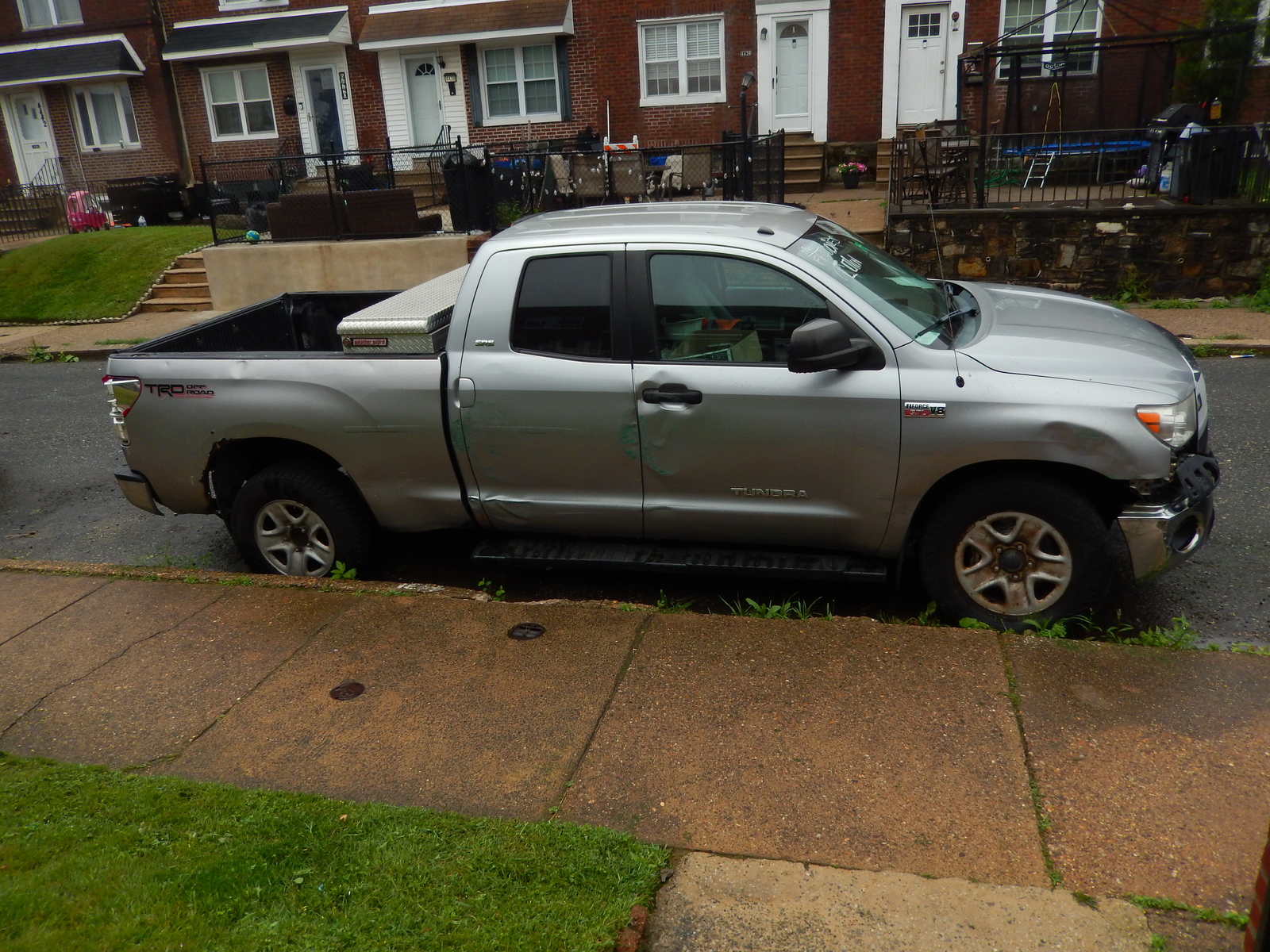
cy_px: 476
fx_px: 917
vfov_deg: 54.9
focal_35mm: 25
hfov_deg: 69.4
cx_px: 635
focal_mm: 4.5
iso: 125
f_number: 3.4
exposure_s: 1/1000
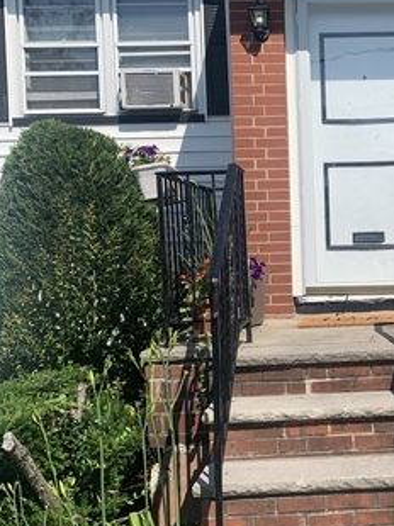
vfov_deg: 34.3
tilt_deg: +1.7
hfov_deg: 24.6
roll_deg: +0.2
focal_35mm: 56
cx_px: 411
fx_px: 851
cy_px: 301
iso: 25
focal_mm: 4.25
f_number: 1.8
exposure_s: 1/2257
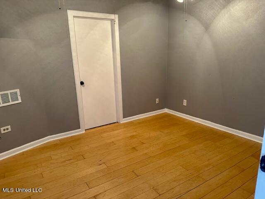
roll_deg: +0.6
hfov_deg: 71.6
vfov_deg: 56.8
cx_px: 132
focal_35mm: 24
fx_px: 184
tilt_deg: -11.7
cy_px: 100
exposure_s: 1/60
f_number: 1.78
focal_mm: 6.86
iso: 400
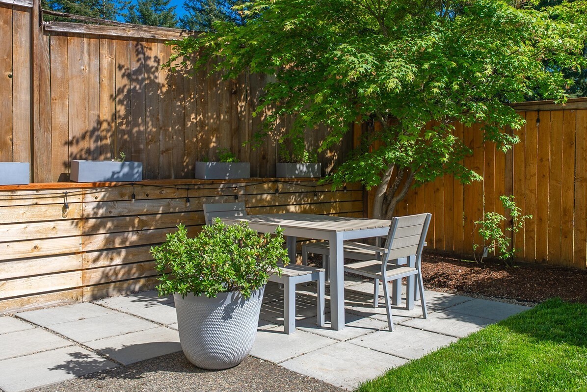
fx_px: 555
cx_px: 353
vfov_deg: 38.9
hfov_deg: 55.3
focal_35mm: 34
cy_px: 191
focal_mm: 24
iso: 80
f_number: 7.1
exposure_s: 1/160
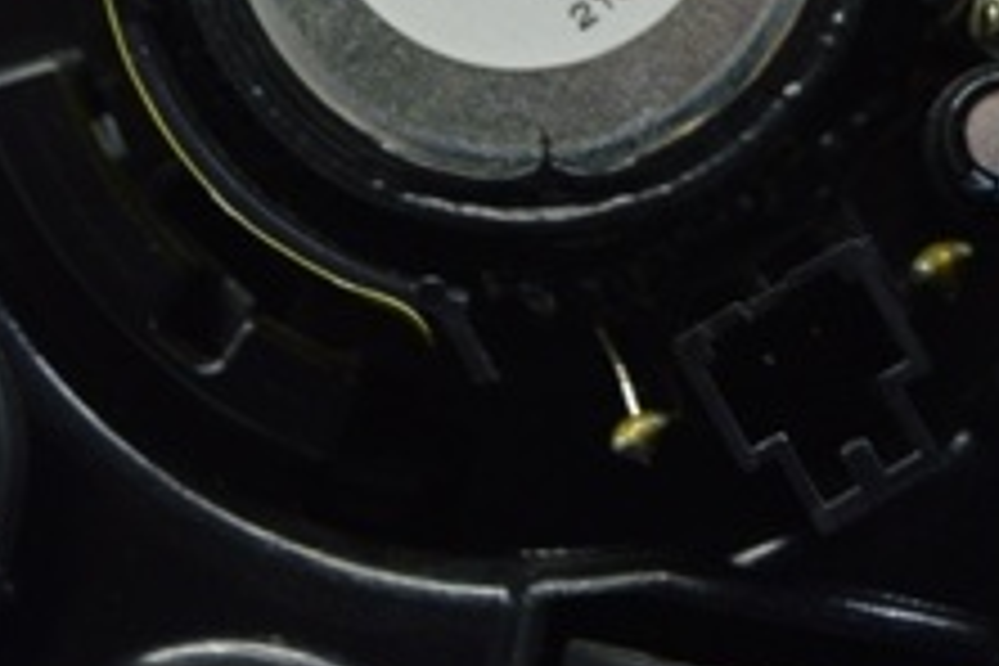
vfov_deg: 11.1
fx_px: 3357
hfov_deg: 16.9
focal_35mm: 121
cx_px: 374
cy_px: -191
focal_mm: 28
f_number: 5.6
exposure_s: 1/40
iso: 400
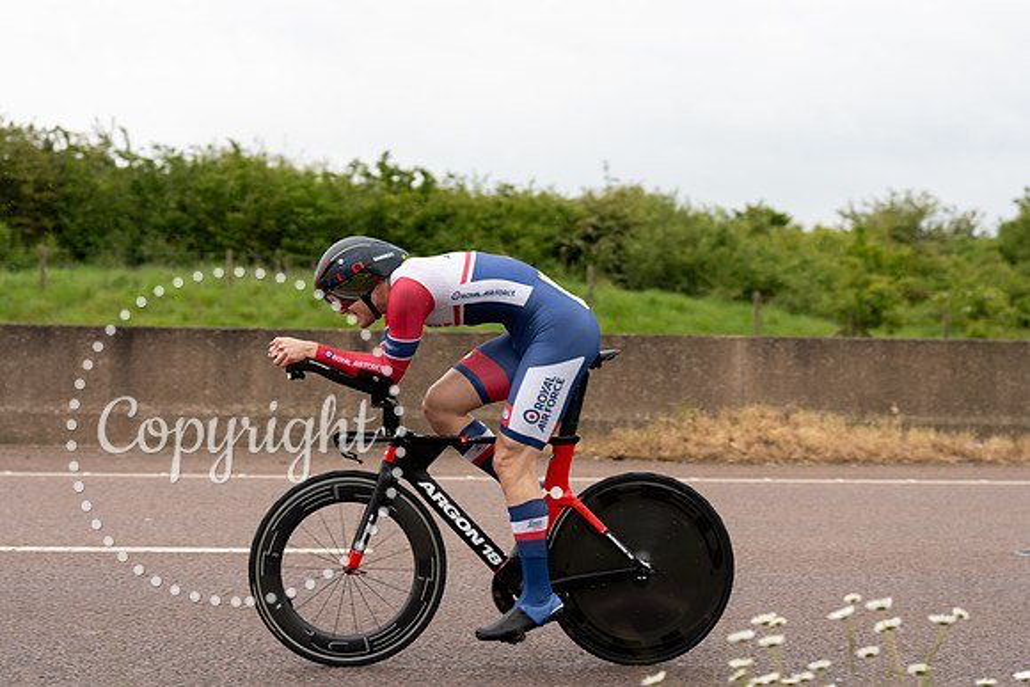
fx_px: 2083
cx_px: 515
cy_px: 356
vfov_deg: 18.7
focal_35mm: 73
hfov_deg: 27.8
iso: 400
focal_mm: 70
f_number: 3.5
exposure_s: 1/1000
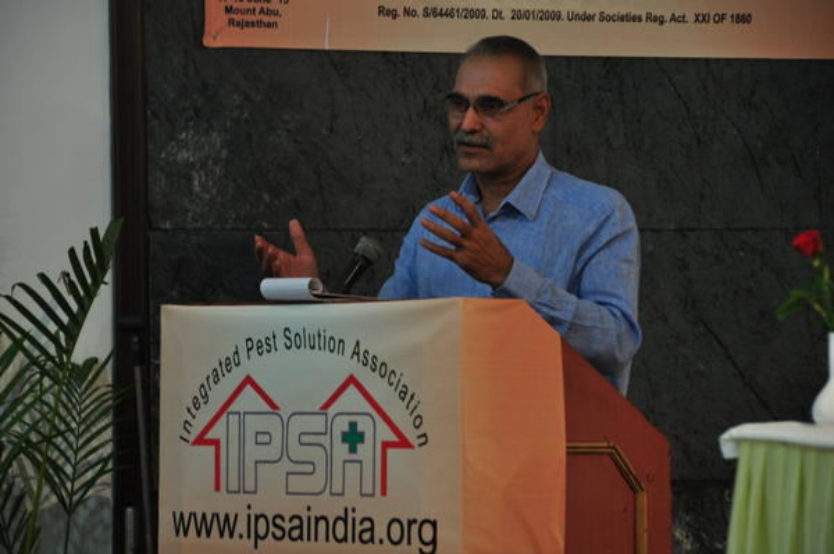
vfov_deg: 8.2
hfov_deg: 12.2
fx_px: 3889
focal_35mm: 168
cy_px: 277
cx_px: 417
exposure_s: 1/40
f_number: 5.3
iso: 800
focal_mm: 112
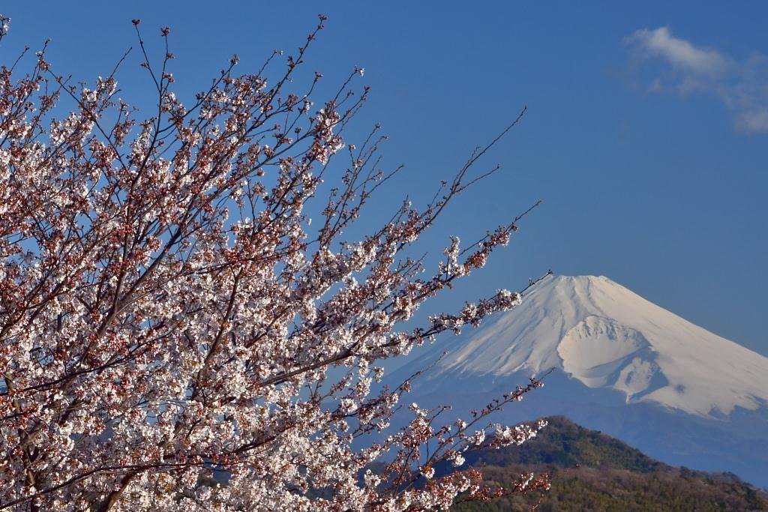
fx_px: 2624
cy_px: 256
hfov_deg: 16.7
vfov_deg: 11.1
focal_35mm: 123
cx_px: 384
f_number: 14
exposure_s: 1/100
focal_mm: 82
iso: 100
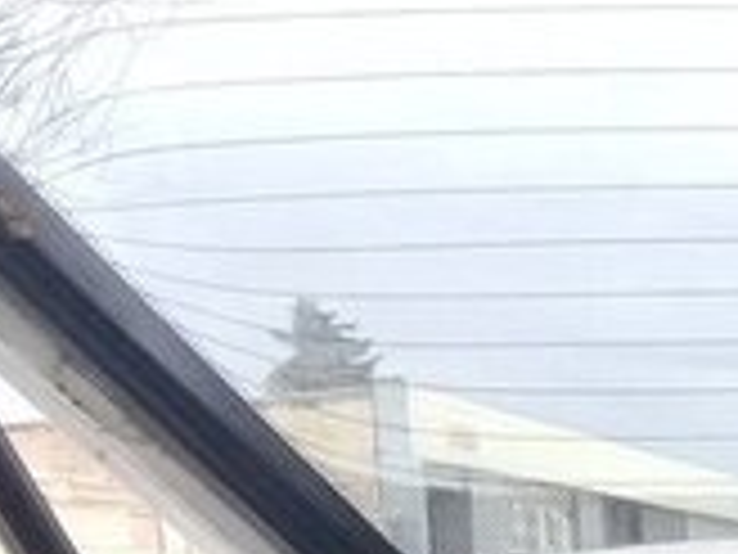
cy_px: 1083
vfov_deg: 10.9
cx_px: 1382
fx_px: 2665
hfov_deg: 13.8
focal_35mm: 125
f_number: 2.2
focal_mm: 3.3
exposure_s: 1/100
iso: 50
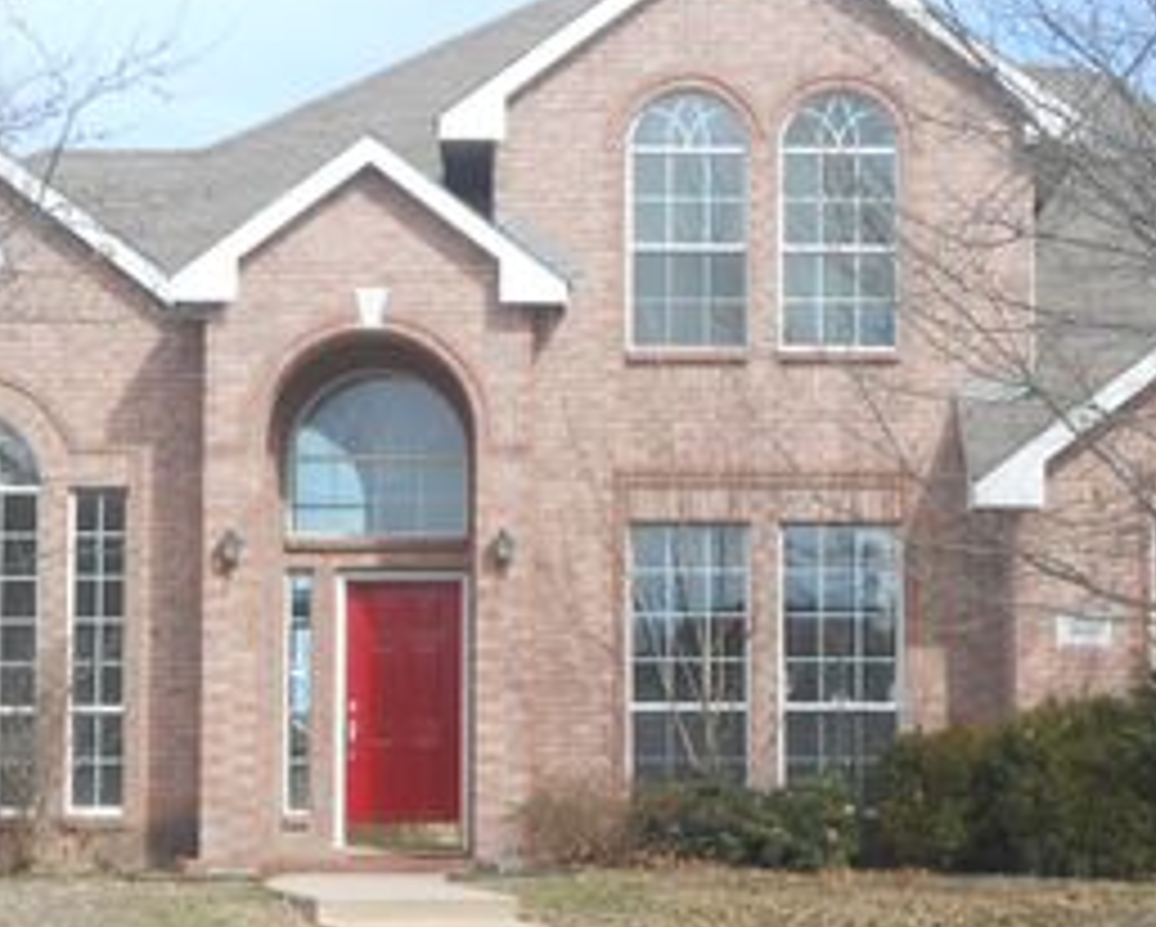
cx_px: 652
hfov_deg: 20.6
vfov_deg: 16.5
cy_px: 560
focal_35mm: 93
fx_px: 3184
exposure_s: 1/250
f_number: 4.8
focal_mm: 8.8
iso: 80
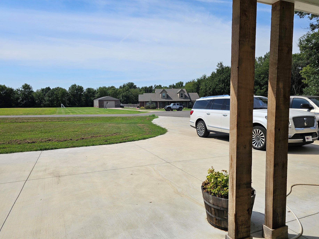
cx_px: 158
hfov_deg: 71.6
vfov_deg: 56.8
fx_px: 221
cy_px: 124
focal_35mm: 24
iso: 10
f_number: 1.7
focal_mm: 6.3
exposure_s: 1/1509
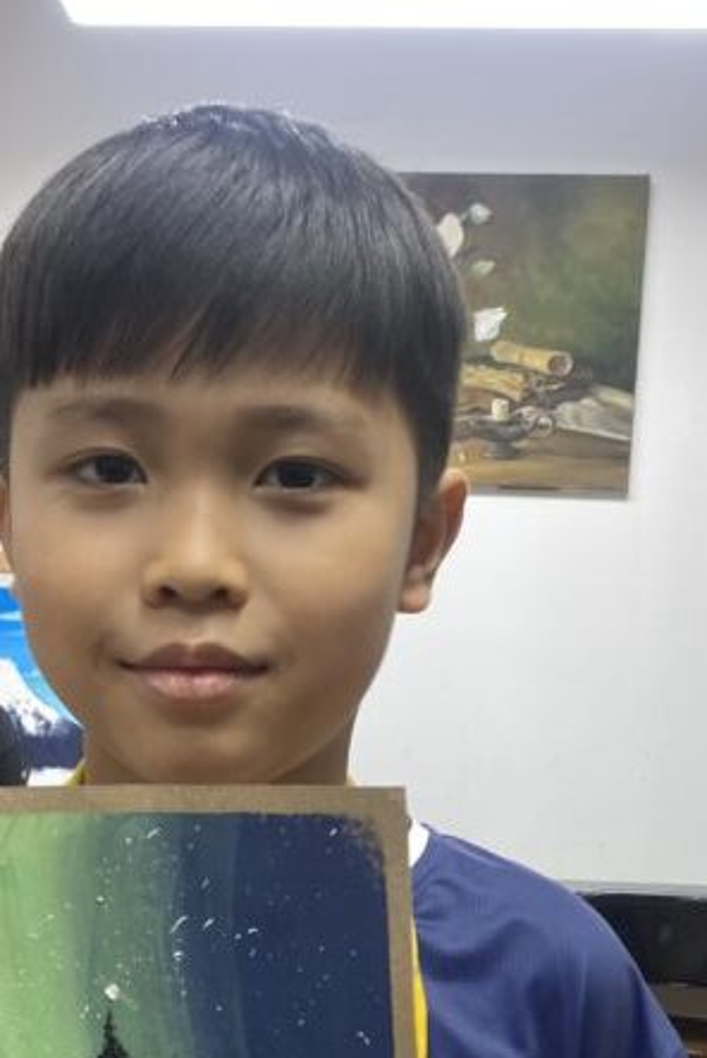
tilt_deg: -11.3
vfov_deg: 30.4
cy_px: 1077
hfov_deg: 22.3
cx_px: 284
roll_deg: -3.5
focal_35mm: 61
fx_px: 1794
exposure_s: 1/100
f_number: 1.8
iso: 100
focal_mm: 4.25
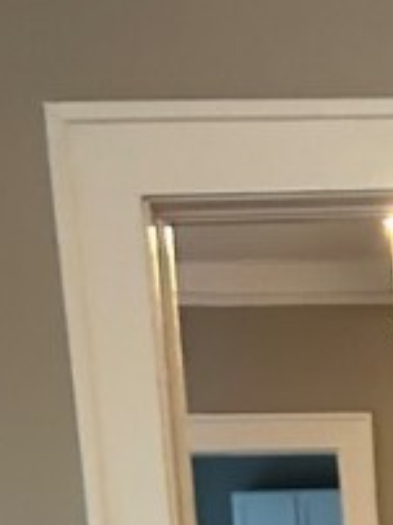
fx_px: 1502
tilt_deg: -8.9
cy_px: 868
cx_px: 612
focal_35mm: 99
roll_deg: +1.7
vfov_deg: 17.2
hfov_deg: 13.9
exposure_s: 1/30
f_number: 1.5
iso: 500
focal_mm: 5.7
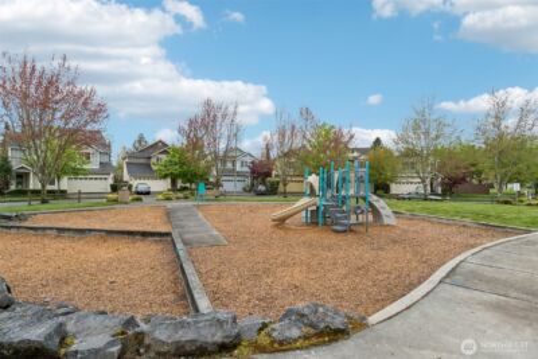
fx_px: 303
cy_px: 180
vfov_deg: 61.3
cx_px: 269
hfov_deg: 83.2
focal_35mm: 20
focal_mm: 13.5
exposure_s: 1/125
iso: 250
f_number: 9
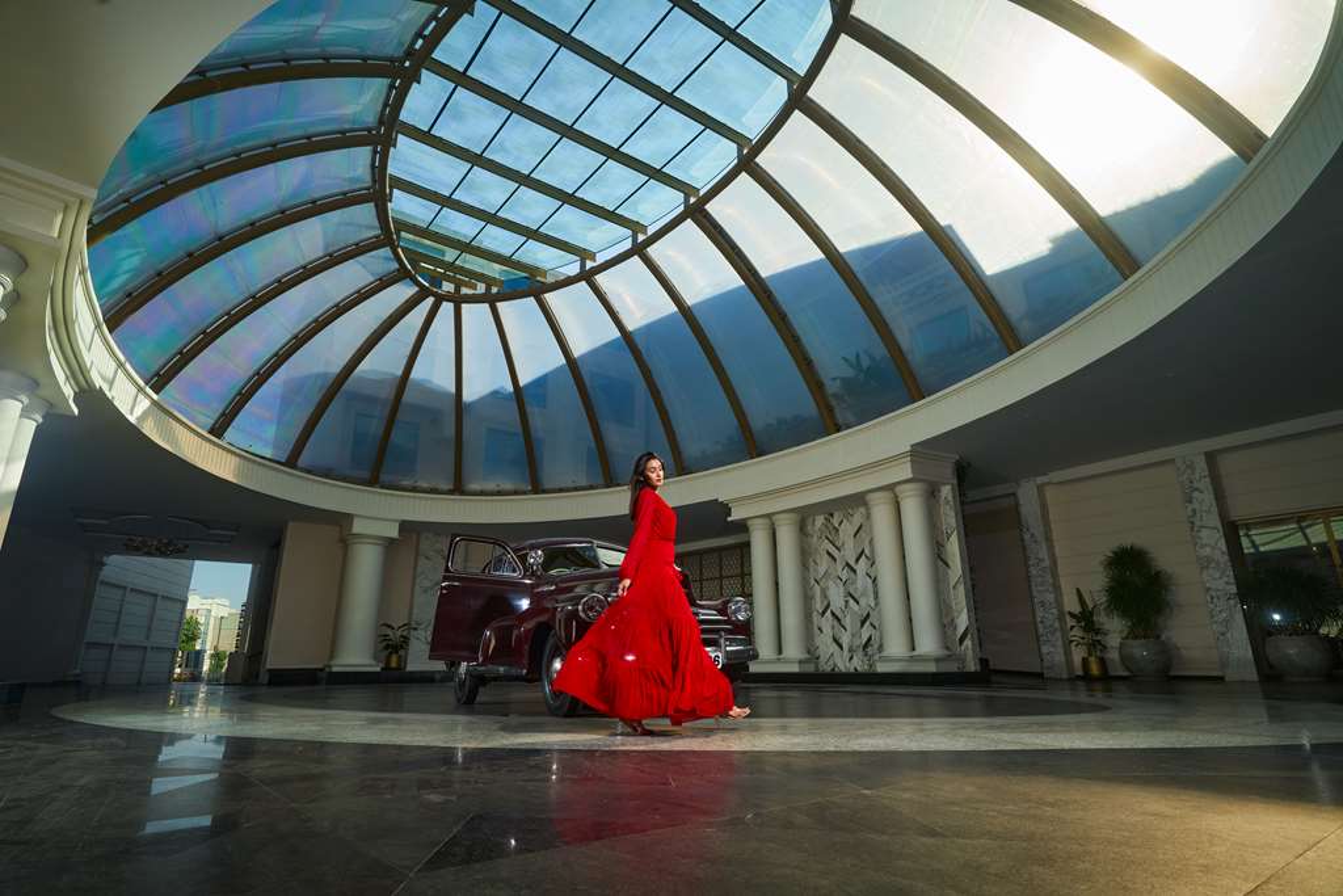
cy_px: 448
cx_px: 672
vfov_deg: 67.4
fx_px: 672
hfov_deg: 90.0
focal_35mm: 18
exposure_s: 1/160
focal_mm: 18
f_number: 6.3
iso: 250
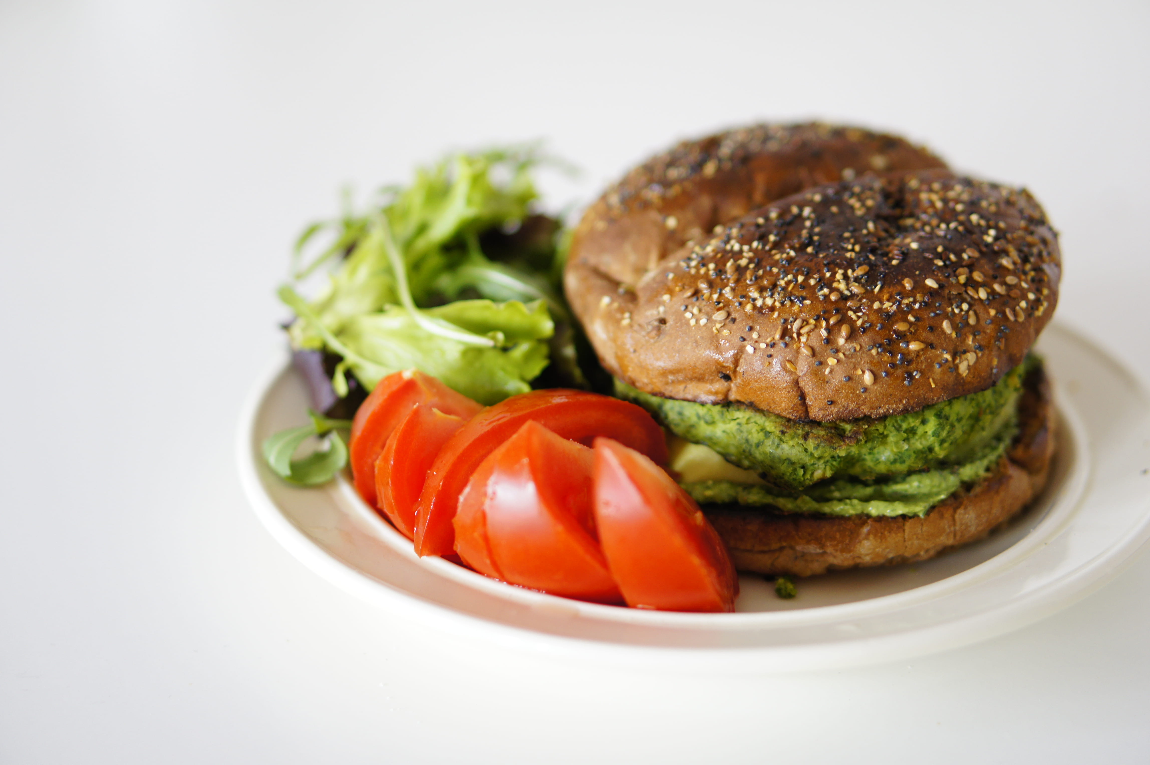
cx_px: 575
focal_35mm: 75
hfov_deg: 27.0
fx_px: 2394
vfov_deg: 18.2
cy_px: 382
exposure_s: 1/80
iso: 250
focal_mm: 50
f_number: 1.8
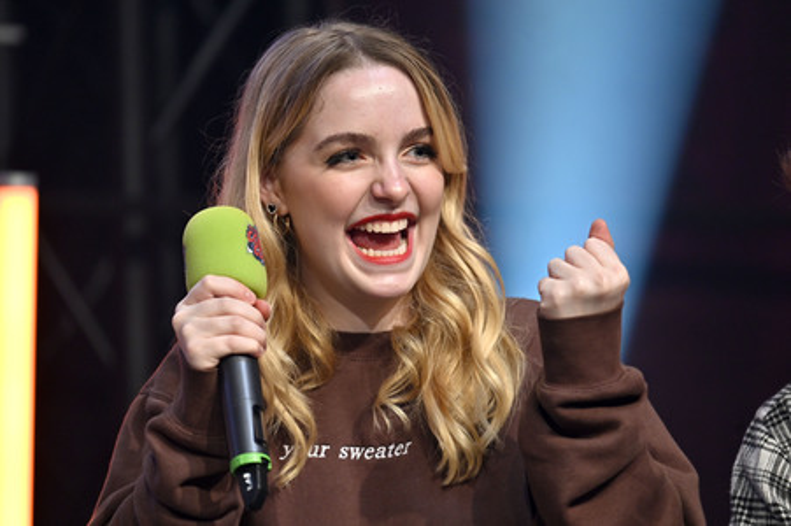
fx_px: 8782
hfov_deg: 5.2
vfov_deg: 3.4
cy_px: 263
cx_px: 396
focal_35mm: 400
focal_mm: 400
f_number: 4.5
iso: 1250
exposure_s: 1/250
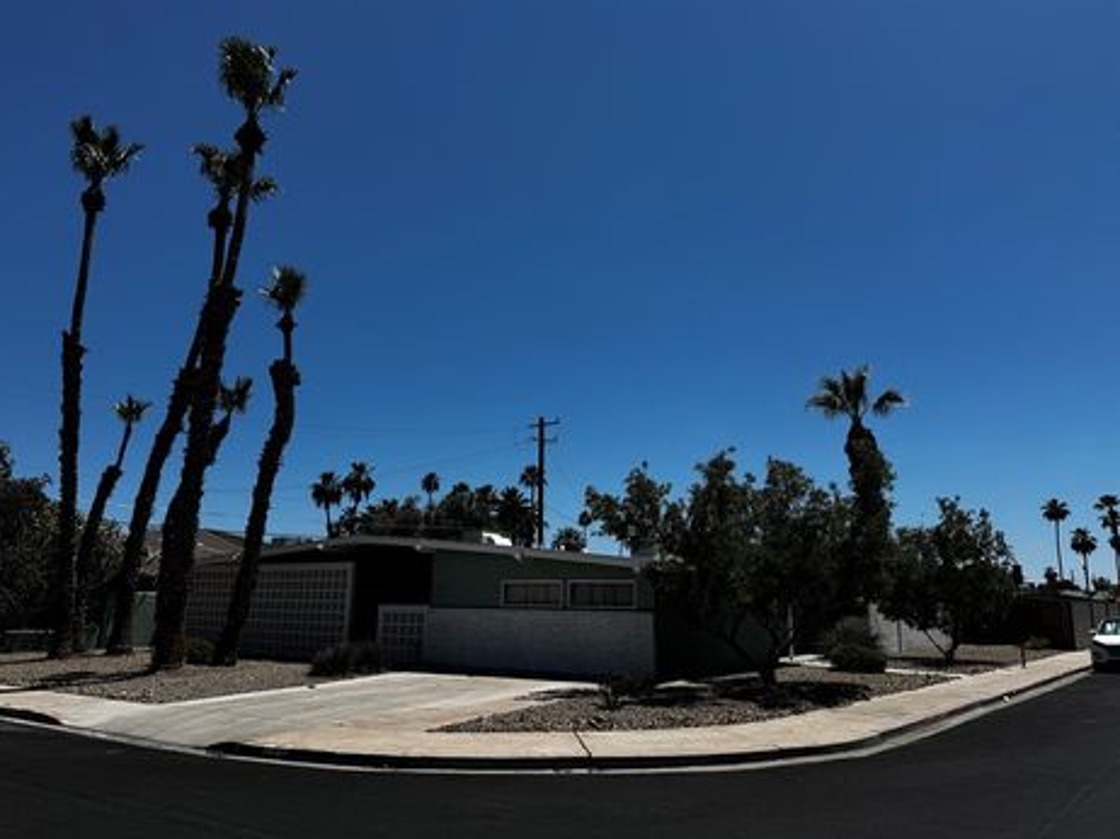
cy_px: 423
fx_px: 841
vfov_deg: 53.0
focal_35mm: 26
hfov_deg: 67.3
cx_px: 538
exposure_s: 1/7092
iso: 80
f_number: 1.78
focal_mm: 6.76
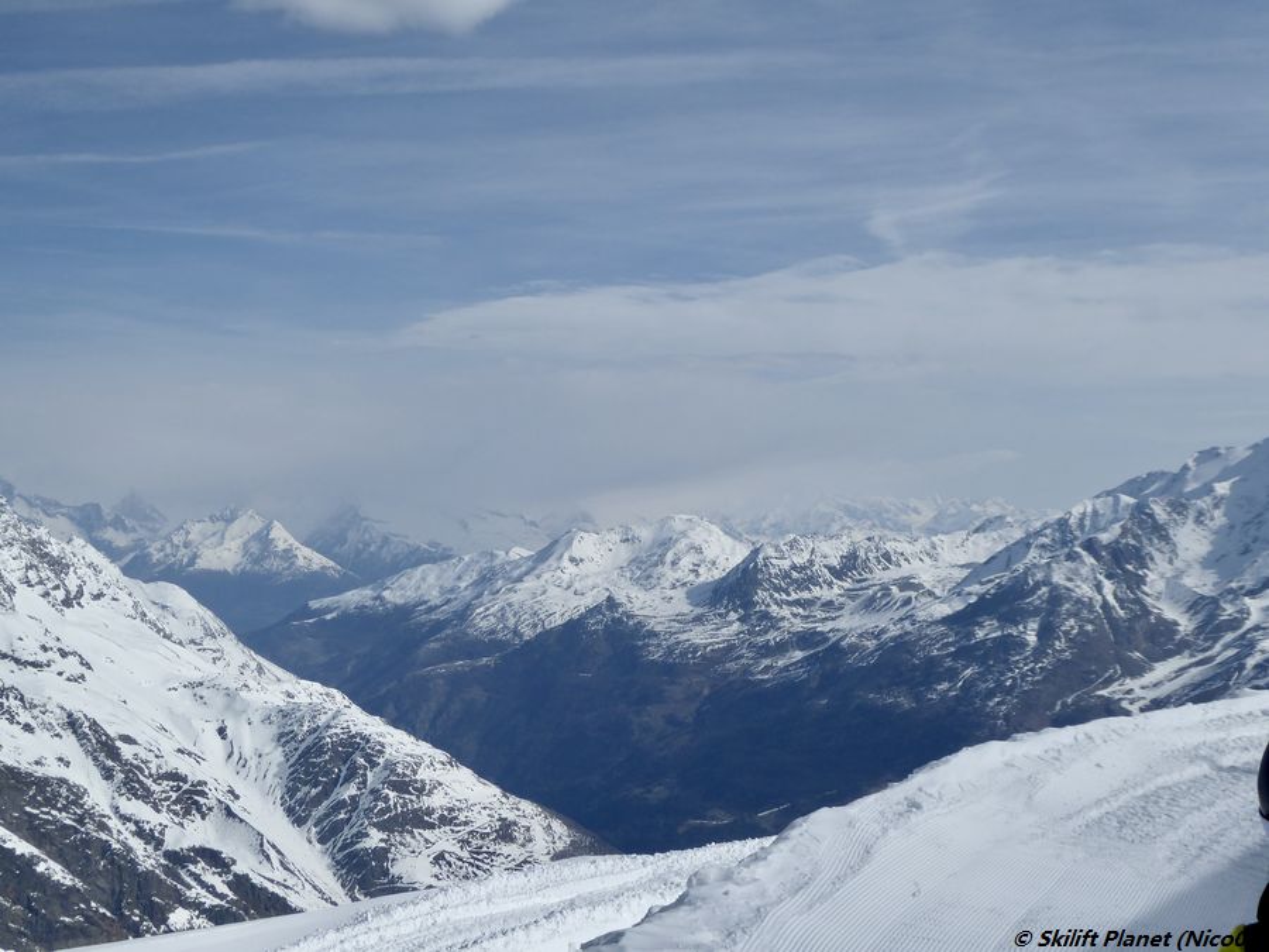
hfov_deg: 36.2
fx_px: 1943
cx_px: 634
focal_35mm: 53
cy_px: 476
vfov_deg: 27.5
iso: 80
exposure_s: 1/1600
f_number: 4.5
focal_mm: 9
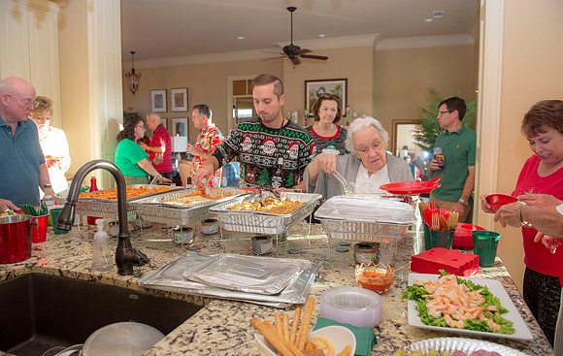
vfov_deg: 50.8
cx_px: 282
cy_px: 169
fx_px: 375
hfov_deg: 73.8
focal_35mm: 24
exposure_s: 1/125
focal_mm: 24
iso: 800
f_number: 4
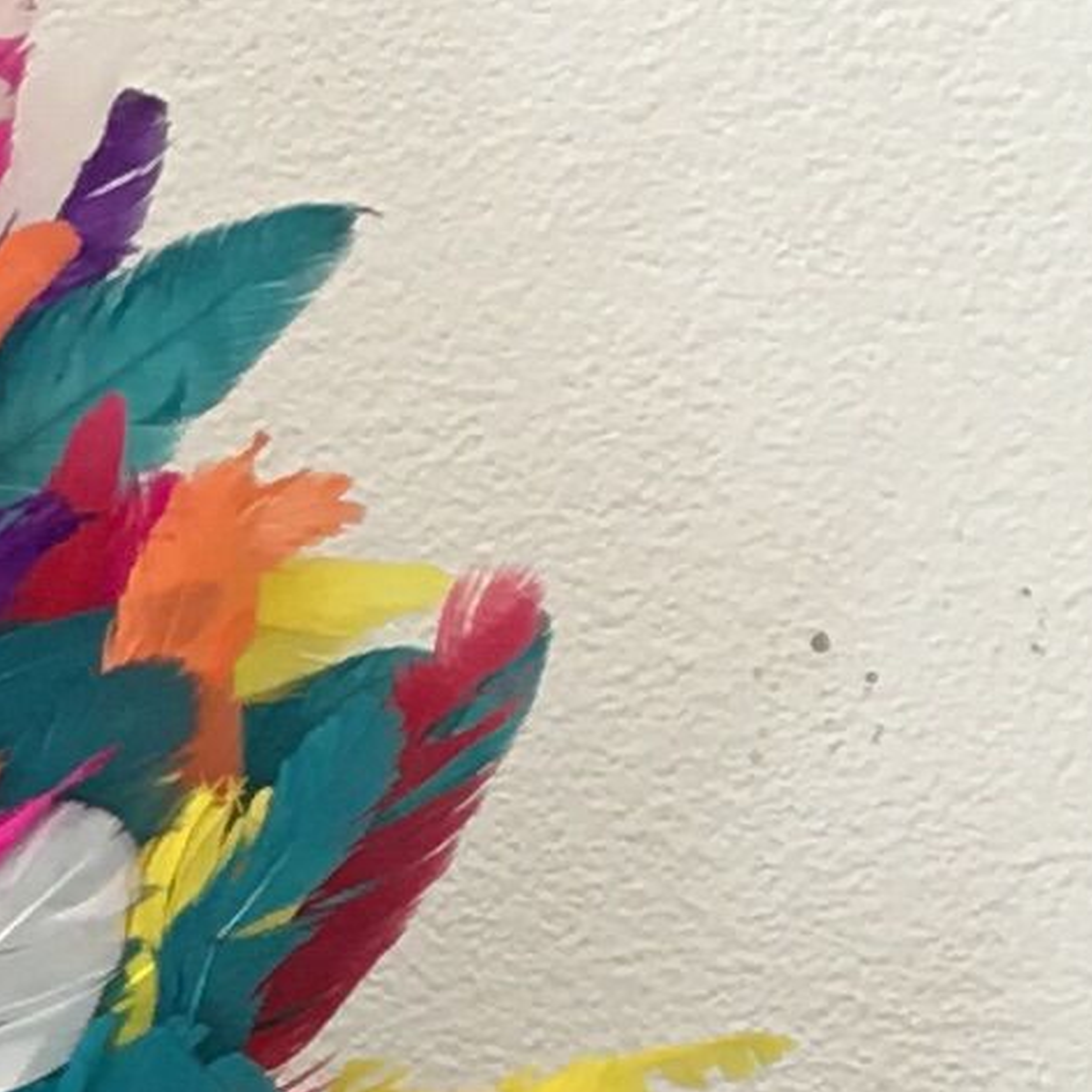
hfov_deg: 7.2
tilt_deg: -1.0
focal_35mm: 219
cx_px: -2041
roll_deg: +0.2
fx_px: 7816
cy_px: 1990
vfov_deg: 7.7
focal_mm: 4.15
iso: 40
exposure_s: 1/17
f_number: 2.2
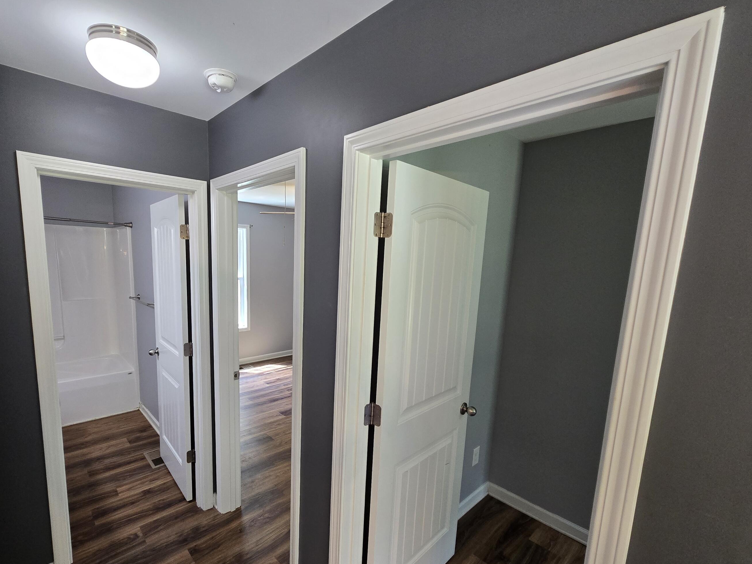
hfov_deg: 97.6
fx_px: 326
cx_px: 327
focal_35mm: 15
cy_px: 315
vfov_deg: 81.4
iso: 250
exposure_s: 1/60
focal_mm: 2.2
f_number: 2.2
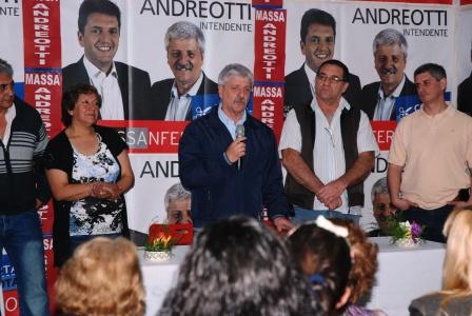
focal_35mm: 84
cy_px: 158
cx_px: 236
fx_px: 1103
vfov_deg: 16.3
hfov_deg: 24.2
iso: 400
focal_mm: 56
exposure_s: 1/60
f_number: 4.5
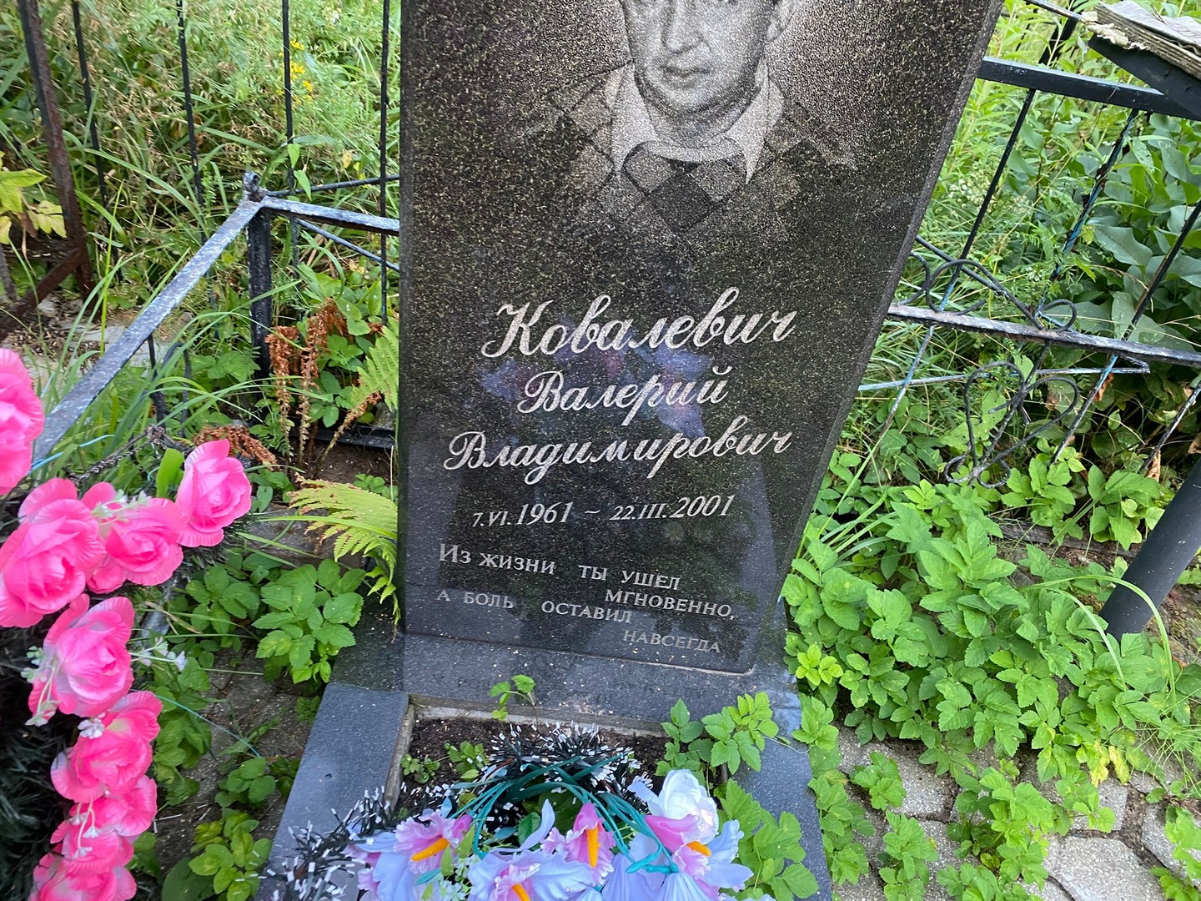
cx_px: 600
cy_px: 450
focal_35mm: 26
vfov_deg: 53.1
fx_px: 902
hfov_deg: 67.3
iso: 200
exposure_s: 1/60
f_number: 1.8
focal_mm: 4.25
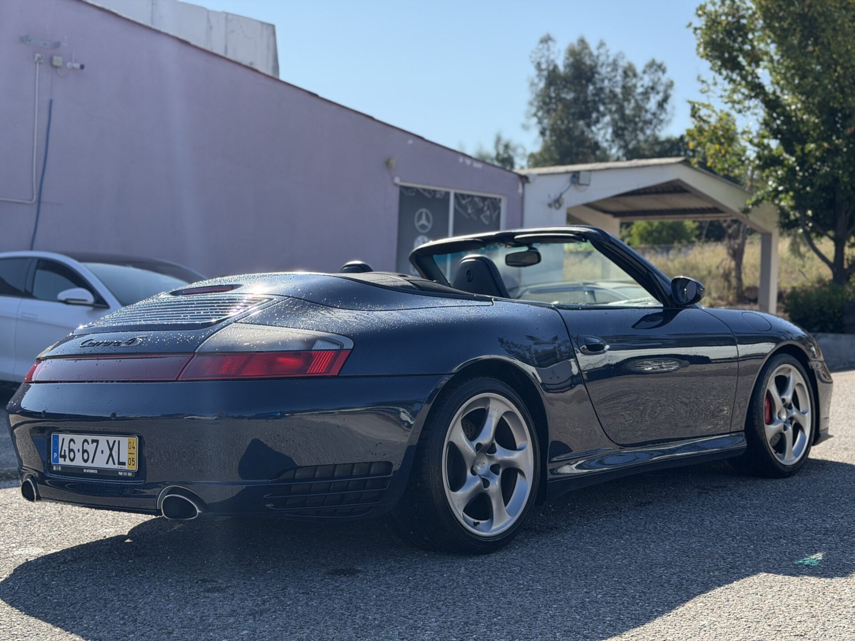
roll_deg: -2.8
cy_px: 320
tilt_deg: -0.7
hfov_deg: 39.7
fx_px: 1186
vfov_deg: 30.3
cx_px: 428
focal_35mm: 48
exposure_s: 1/3378
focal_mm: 6.76
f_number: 1.78
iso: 100
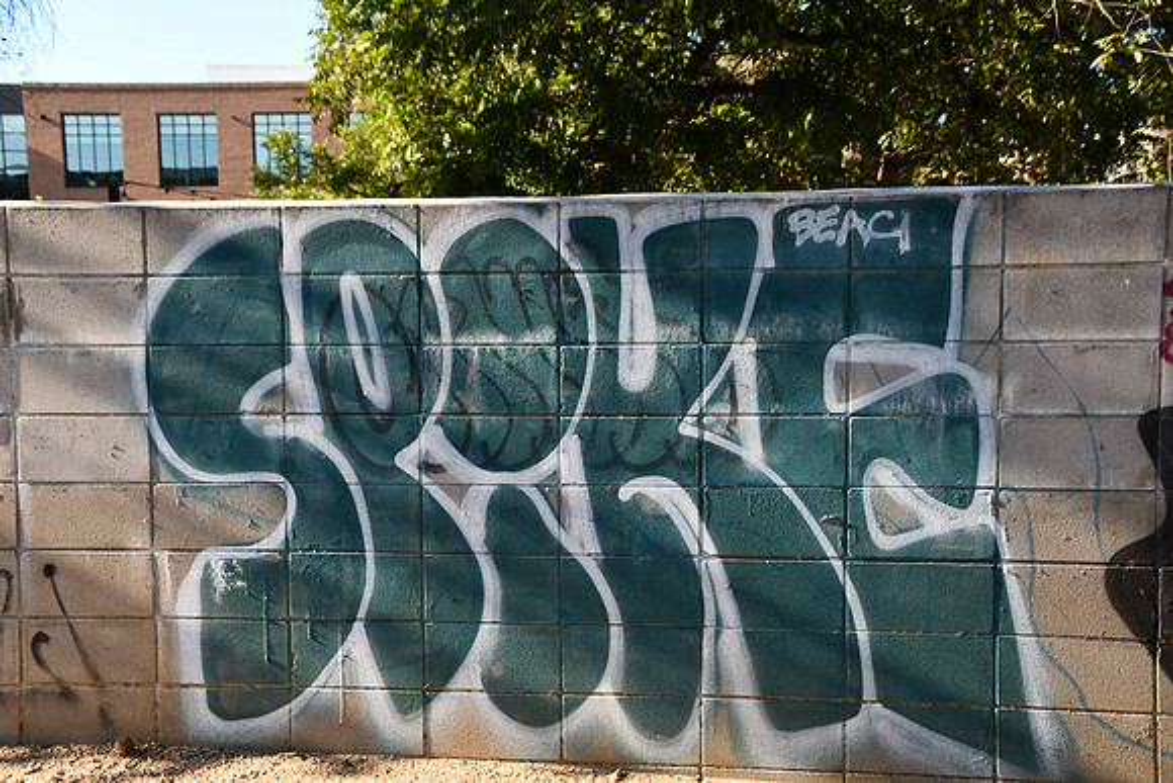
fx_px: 1369
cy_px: 392
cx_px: 586
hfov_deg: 46.4
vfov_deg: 31.9
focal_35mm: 42
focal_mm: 28
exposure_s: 1/250
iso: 200
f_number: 7.1
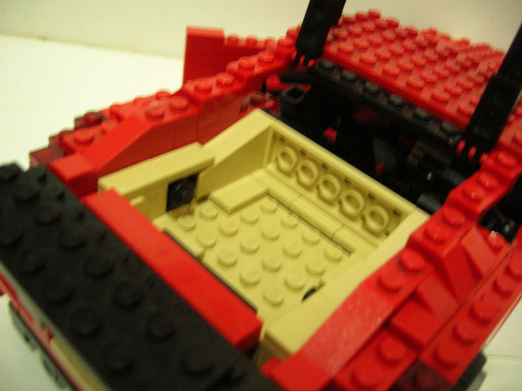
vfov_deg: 41.7
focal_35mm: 34
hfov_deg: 54.0
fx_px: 512
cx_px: 261
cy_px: 196
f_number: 2.9
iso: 187
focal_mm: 5.7
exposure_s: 1/3.9
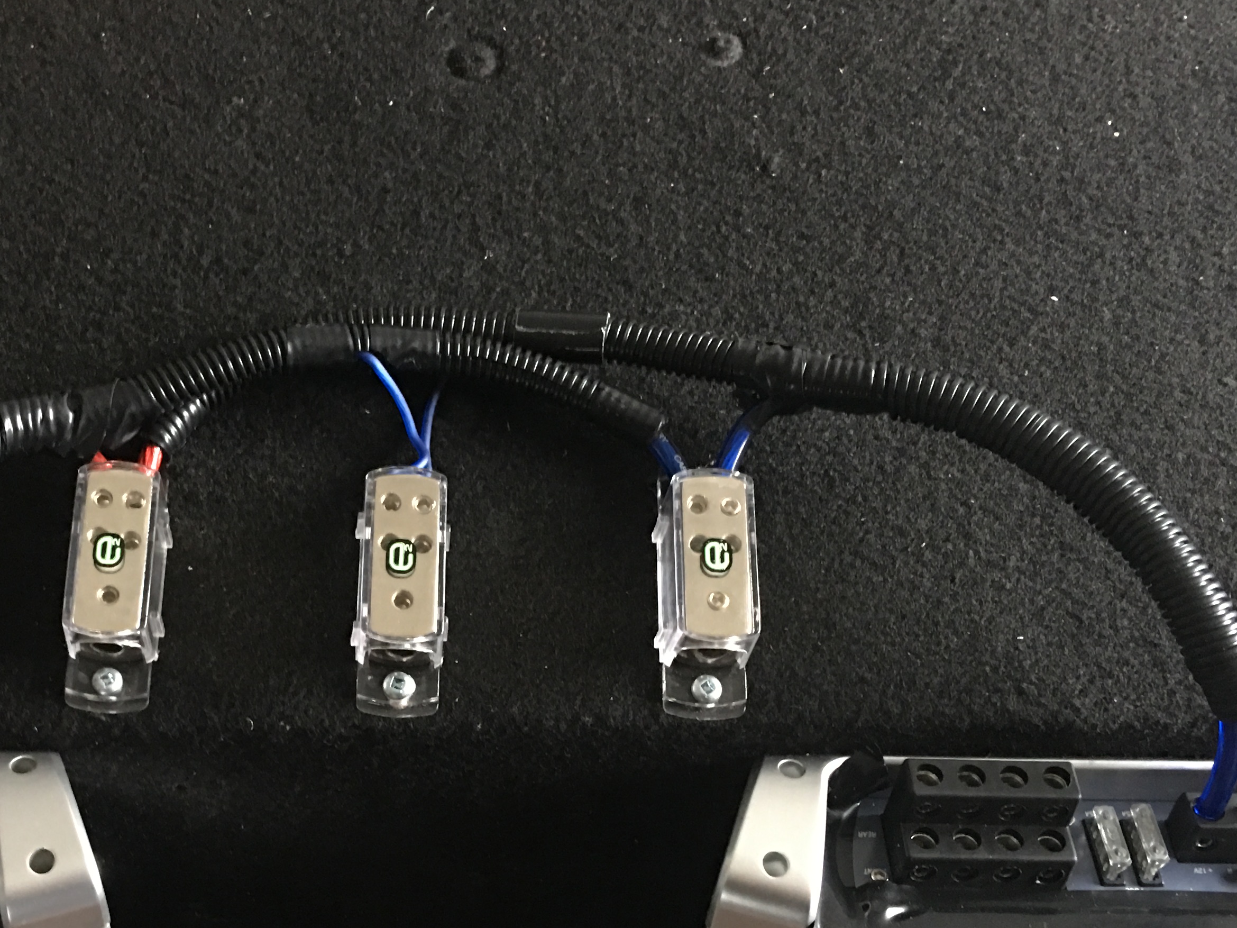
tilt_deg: -62.4
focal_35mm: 50
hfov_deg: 37.8
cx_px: 423
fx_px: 1787
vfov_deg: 28.8
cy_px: 671
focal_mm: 4.15
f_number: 2.2
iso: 80
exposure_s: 1/4
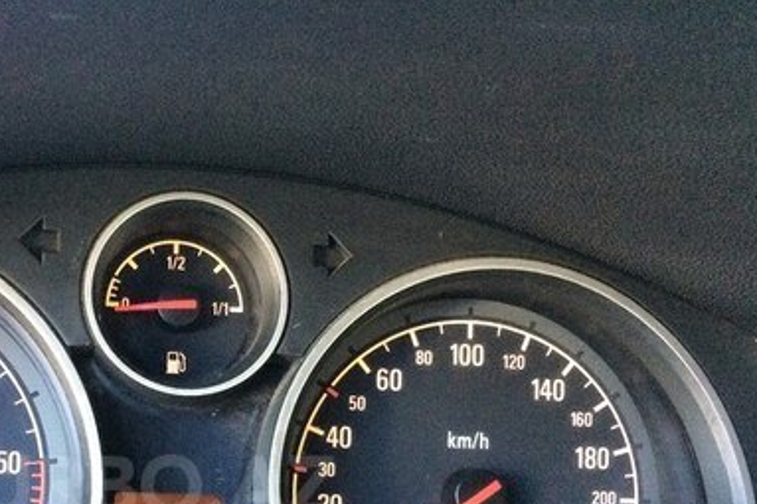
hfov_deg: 36.7
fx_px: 1093
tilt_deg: -33.7
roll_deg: -6.6
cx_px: 132
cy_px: 485
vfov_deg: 24.9
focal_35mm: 52
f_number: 2.2
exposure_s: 1/25
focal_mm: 4.15
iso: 320
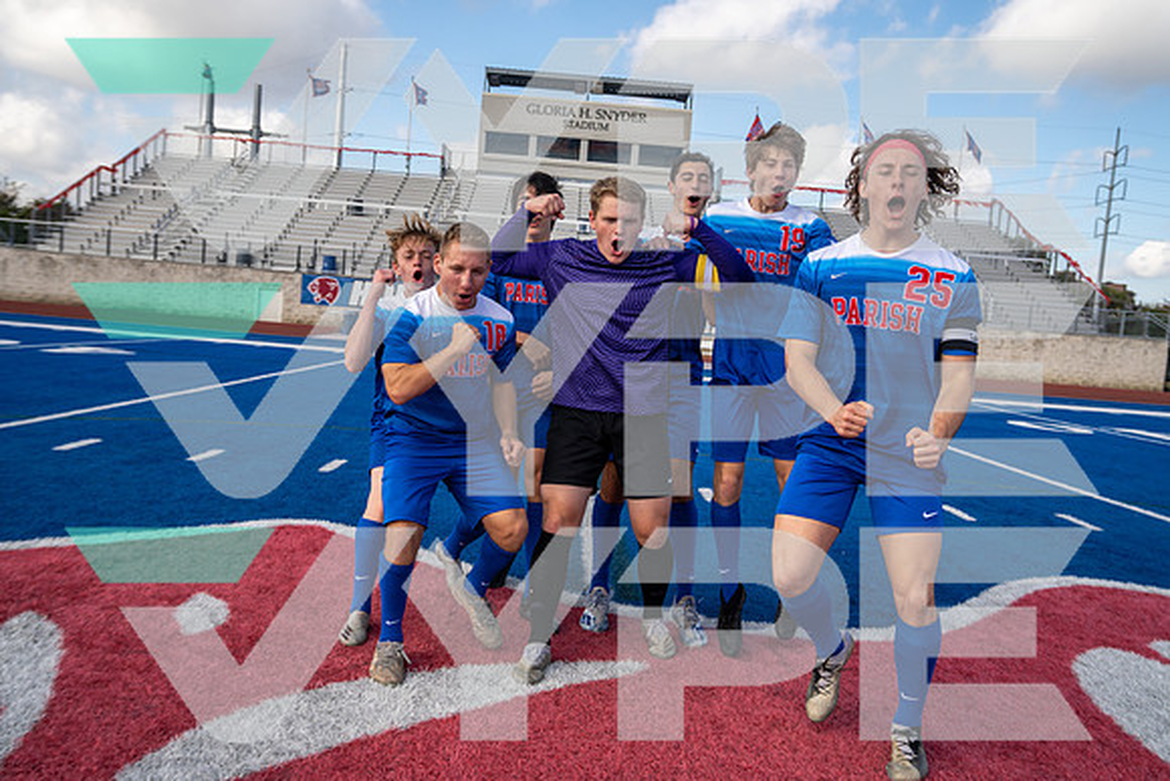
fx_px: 1073
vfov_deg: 40.0
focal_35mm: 33
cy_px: 390
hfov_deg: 57.2
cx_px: 585
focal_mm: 33
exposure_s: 1/1600
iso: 250
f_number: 5
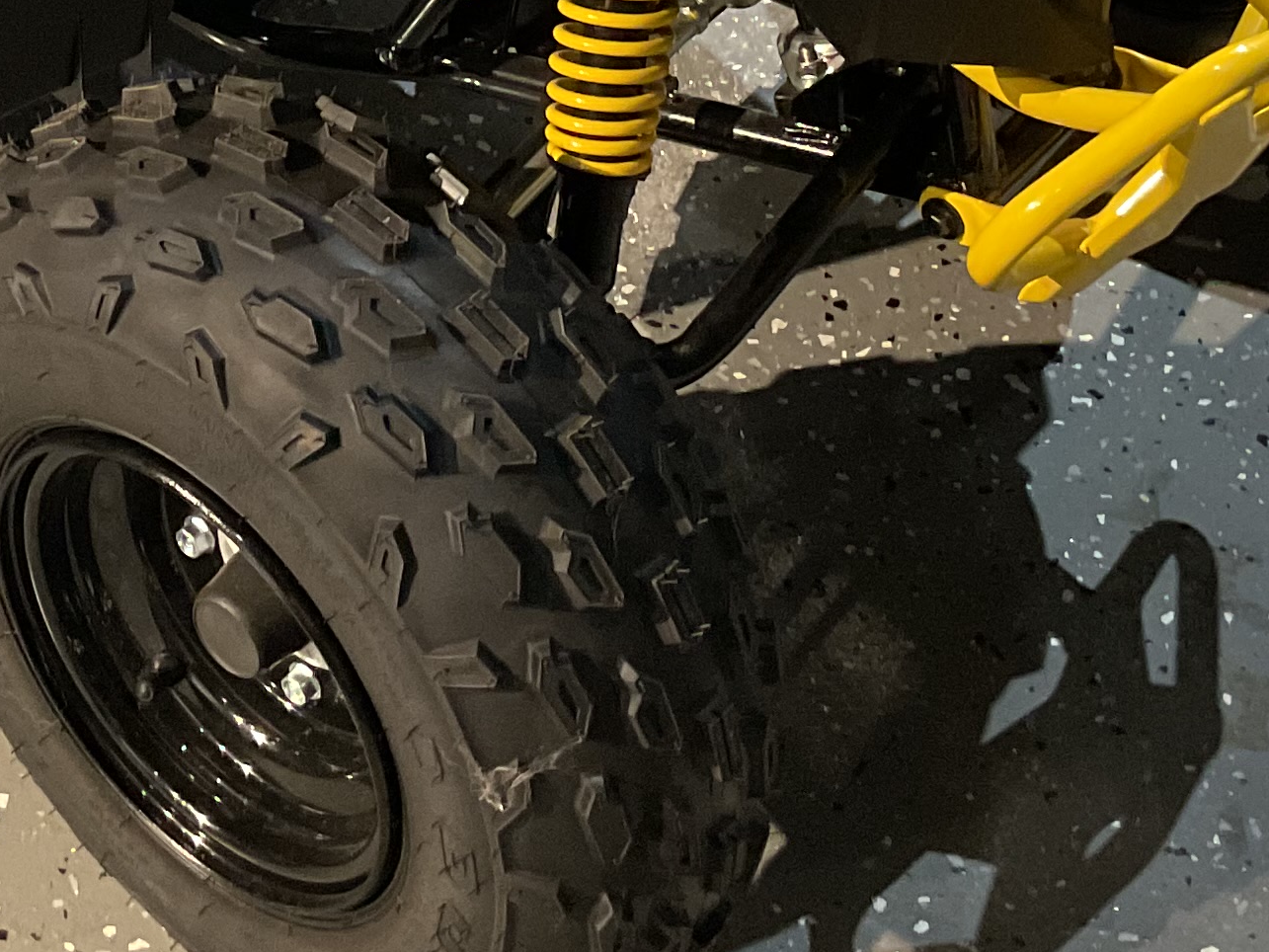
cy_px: -317
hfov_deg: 21.2
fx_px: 3336
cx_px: 227
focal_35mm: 91
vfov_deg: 15.4
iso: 250
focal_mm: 3
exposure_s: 1/40
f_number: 1.8
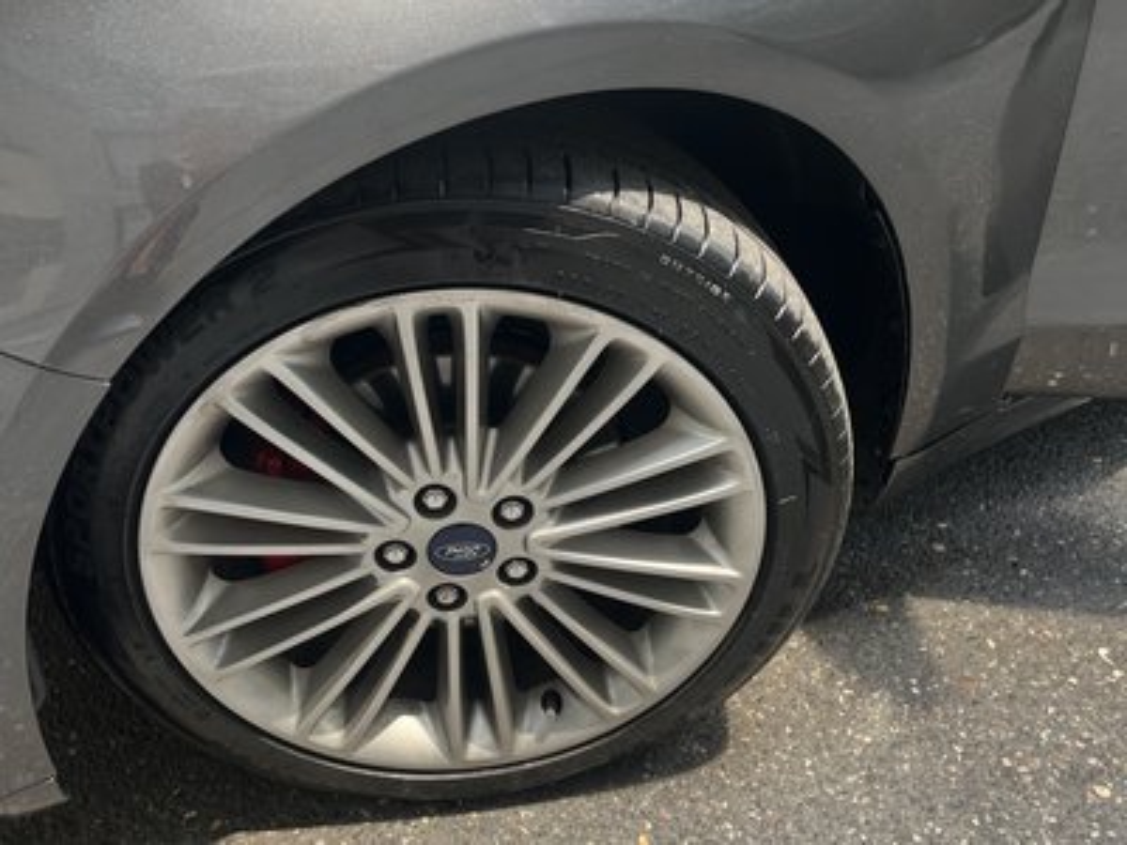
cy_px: 422
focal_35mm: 26
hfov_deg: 67.3
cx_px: 564
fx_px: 846
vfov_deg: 53.1
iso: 40
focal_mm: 5.1
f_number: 1.6
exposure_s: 1/121
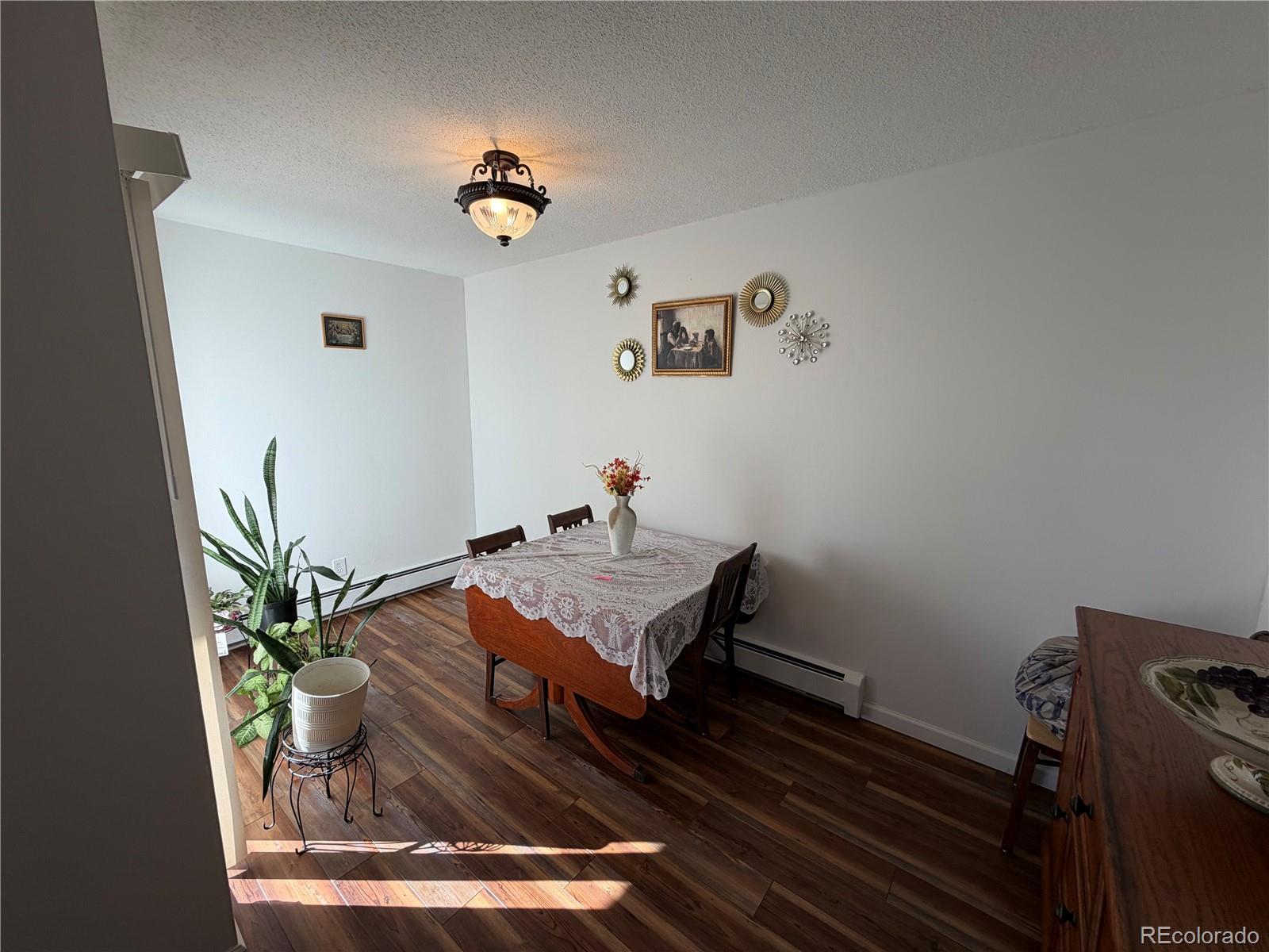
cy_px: 476
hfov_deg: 102.1
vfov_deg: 85.7
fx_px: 513
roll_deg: +0.7
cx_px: 634
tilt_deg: -9.8
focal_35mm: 14
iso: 40
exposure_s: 1/120
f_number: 2.2
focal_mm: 2.22
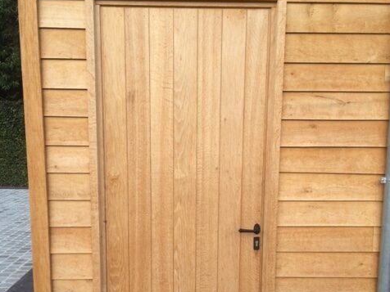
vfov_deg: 36.3
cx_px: 195
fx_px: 439
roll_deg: +1.4
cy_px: 204
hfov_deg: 47.9
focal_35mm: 39
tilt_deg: -8.1
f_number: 2.2
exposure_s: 1/238
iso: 32
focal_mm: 4.15
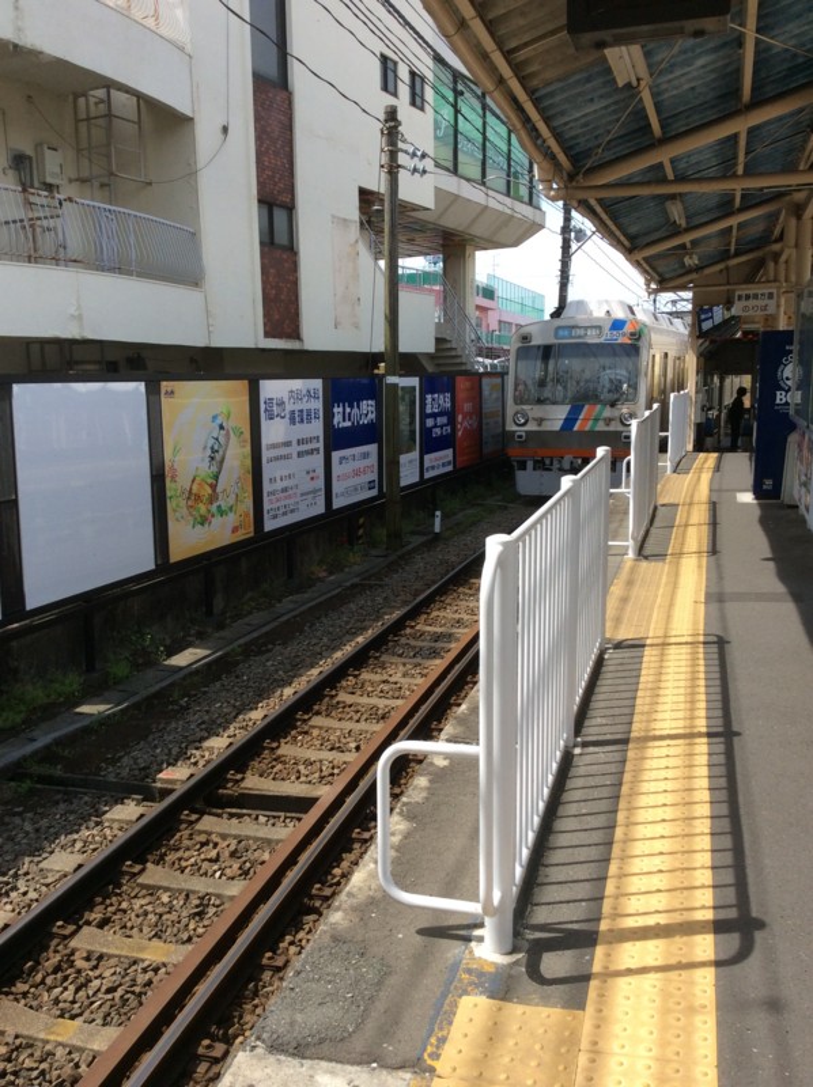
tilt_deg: -12.3
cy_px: 544
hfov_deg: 44.1
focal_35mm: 32
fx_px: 1004
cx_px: 406
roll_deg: -0.2
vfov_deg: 56.9
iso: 32
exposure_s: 1/841
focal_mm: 3.3
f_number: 2.4
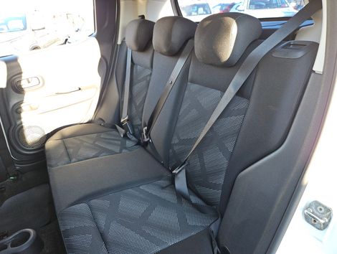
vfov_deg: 59.0
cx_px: 168
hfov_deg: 73.8
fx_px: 224
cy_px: 127
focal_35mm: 23
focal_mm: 5.4
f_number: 1.8
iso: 160
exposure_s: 1/120
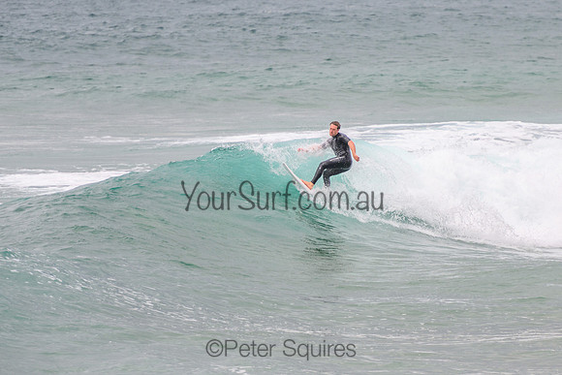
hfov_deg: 3.7
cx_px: 327
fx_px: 8593
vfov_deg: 2.5
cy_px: 161
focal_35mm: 550
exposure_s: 1/2000
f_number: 5.6
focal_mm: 400
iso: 200
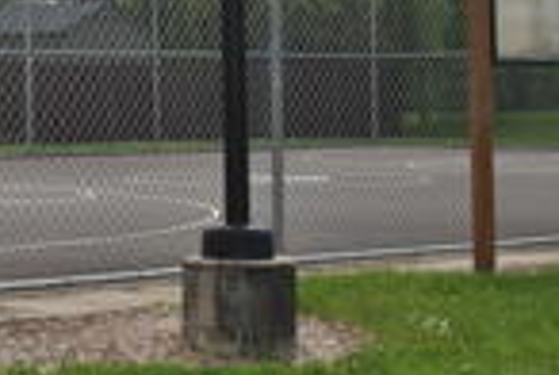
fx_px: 1665
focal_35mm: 107
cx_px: -138
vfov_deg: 12.8
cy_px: 38
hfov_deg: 18.0
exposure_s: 1/200
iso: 100
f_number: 11
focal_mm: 26
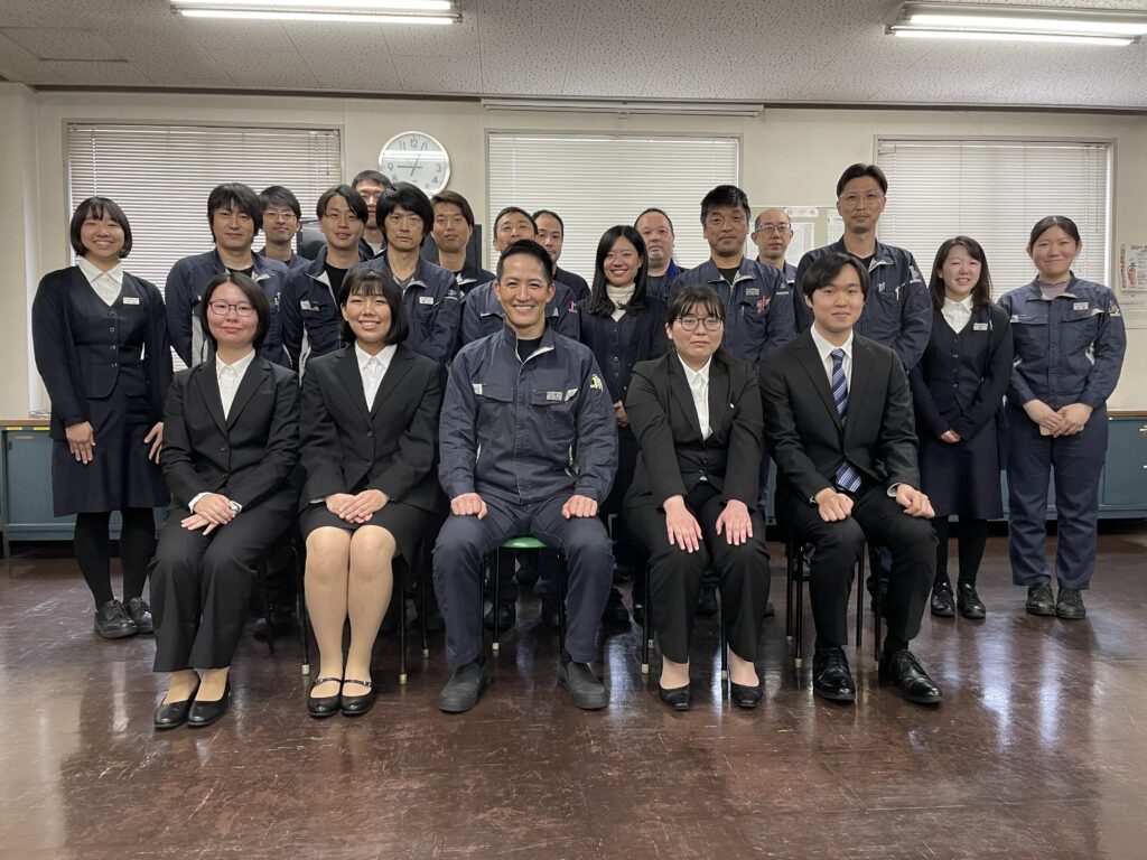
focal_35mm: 26
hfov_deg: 67.3
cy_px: 430
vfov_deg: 53.1
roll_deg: +0.1
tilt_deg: +0.3
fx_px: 862
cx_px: 574
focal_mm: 4.2
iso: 125
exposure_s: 1/60
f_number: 1.6
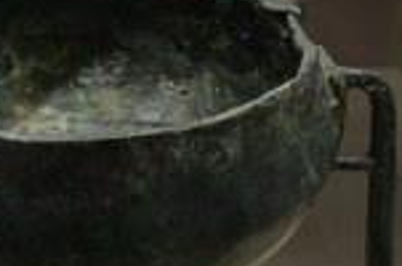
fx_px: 1710
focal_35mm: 153
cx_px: -29
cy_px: 305
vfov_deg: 8.8
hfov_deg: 13.2
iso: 1000
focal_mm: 35
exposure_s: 1/60
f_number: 4.5
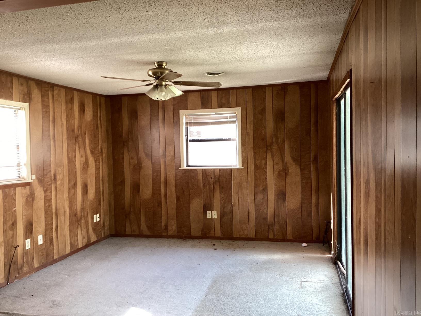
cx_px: 210
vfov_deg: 45.4
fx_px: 377
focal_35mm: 31
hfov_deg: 58.4
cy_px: 158
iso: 160
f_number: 2.4
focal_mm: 3.3
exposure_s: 1/60
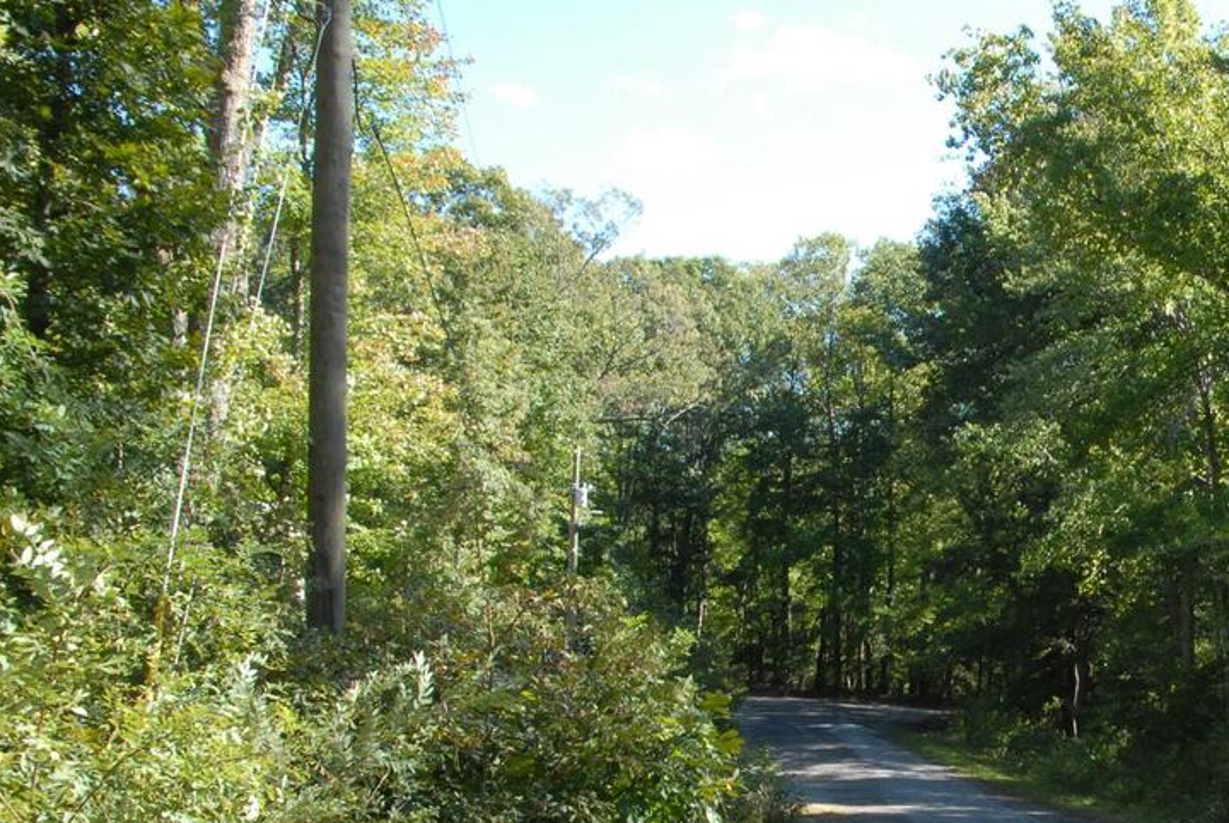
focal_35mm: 48
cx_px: 1178
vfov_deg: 27.6
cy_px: 658
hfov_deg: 37.5
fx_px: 1641
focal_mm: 16
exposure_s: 1/180
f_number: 7.1
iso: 400
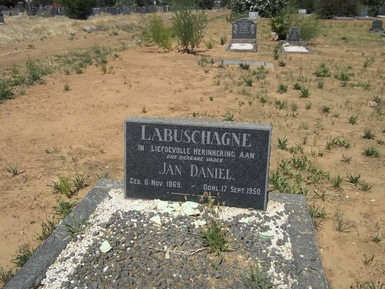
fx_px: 356
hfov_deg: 56.8
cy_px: 144
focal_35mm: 32
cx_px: 192
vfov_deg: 44.2
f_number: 5.5
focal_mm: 5.7
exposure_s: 1/800
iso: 80
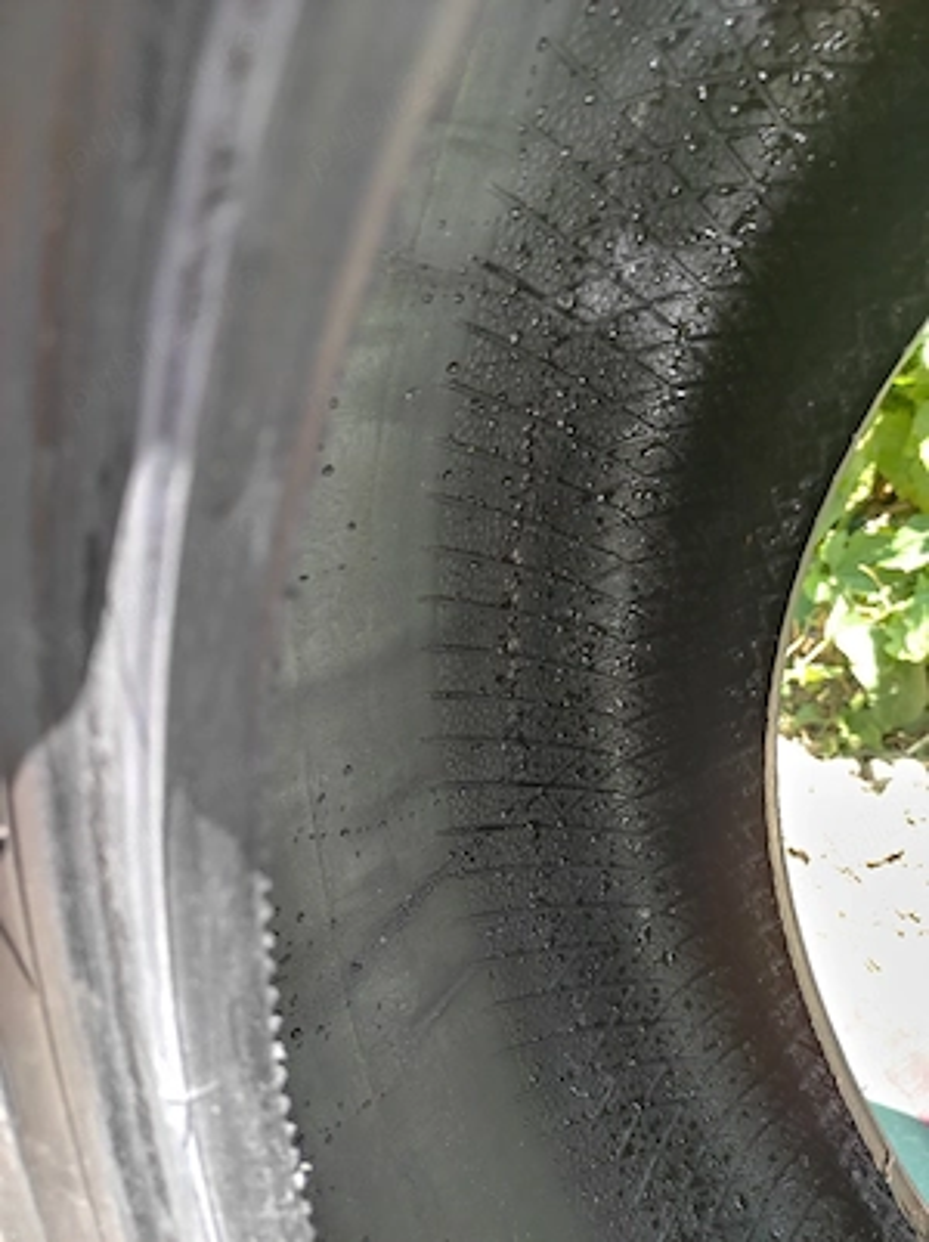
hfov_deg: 54.8
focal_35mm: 25
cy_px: 621
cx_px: 464
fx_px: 896
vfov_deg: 69.4
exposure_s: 1/50
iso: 236
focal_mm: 5.43
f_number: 1.89
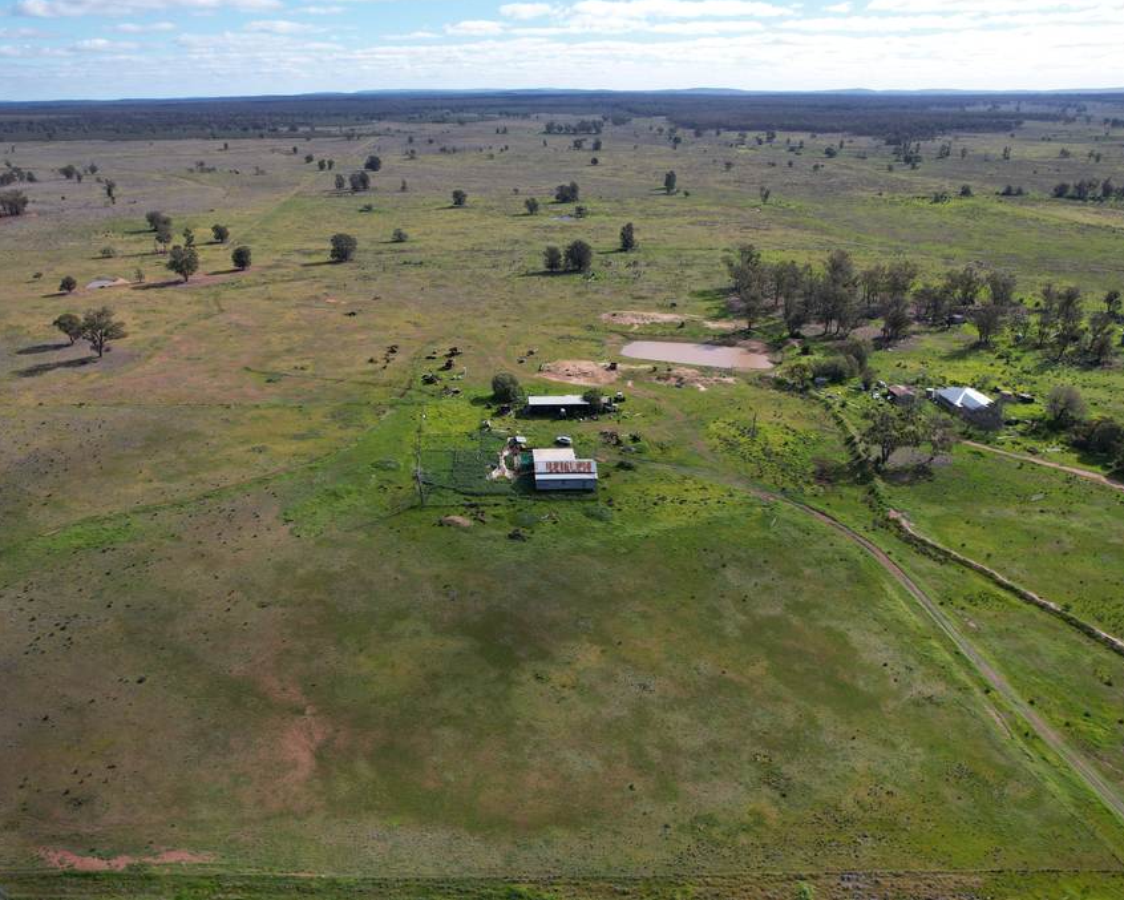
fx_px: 832
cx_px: 506
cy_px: 449
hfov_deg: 67.9
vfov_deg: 56.8
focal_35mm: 25
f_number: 2.8
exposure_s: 1/1500
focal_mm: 8.38
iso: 100
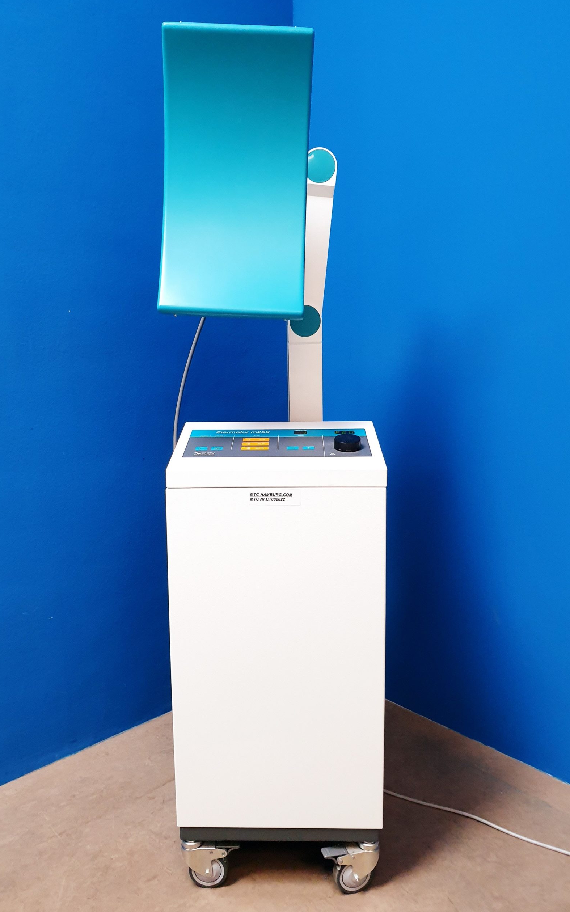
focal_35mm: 28
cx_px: 270
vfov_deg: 66.5
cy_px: 455
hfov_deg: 44.5
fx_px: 696
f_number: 2.4
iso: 320
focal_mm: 4.3
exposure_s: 1/50
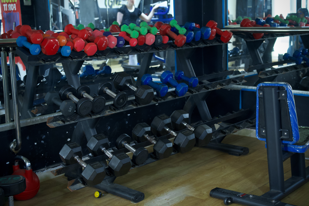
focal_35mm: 52
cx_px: 154
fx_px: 451
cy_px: 103
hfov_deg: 37.9
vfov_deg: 25.8
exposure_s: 1/100
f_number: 2.8
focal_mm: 35
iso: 1000
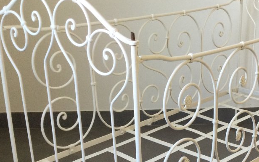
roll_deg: -1.4
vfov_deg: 20.0
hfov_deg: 31.4
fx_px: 452
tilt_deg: -23.3
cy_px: 138
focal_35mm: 64
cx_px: 196
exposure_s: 1/33
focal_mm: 3.3
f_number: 2.4
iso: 32
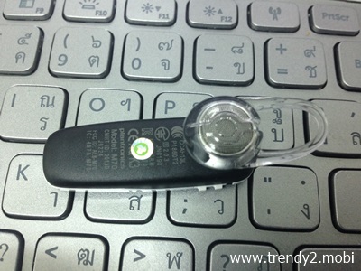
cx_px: 180
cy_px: 136
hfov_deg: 55.4
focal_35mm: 33
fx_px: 344
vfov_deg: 42.9
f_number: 2.4
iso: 160
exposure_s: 1/20
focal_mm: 4.12
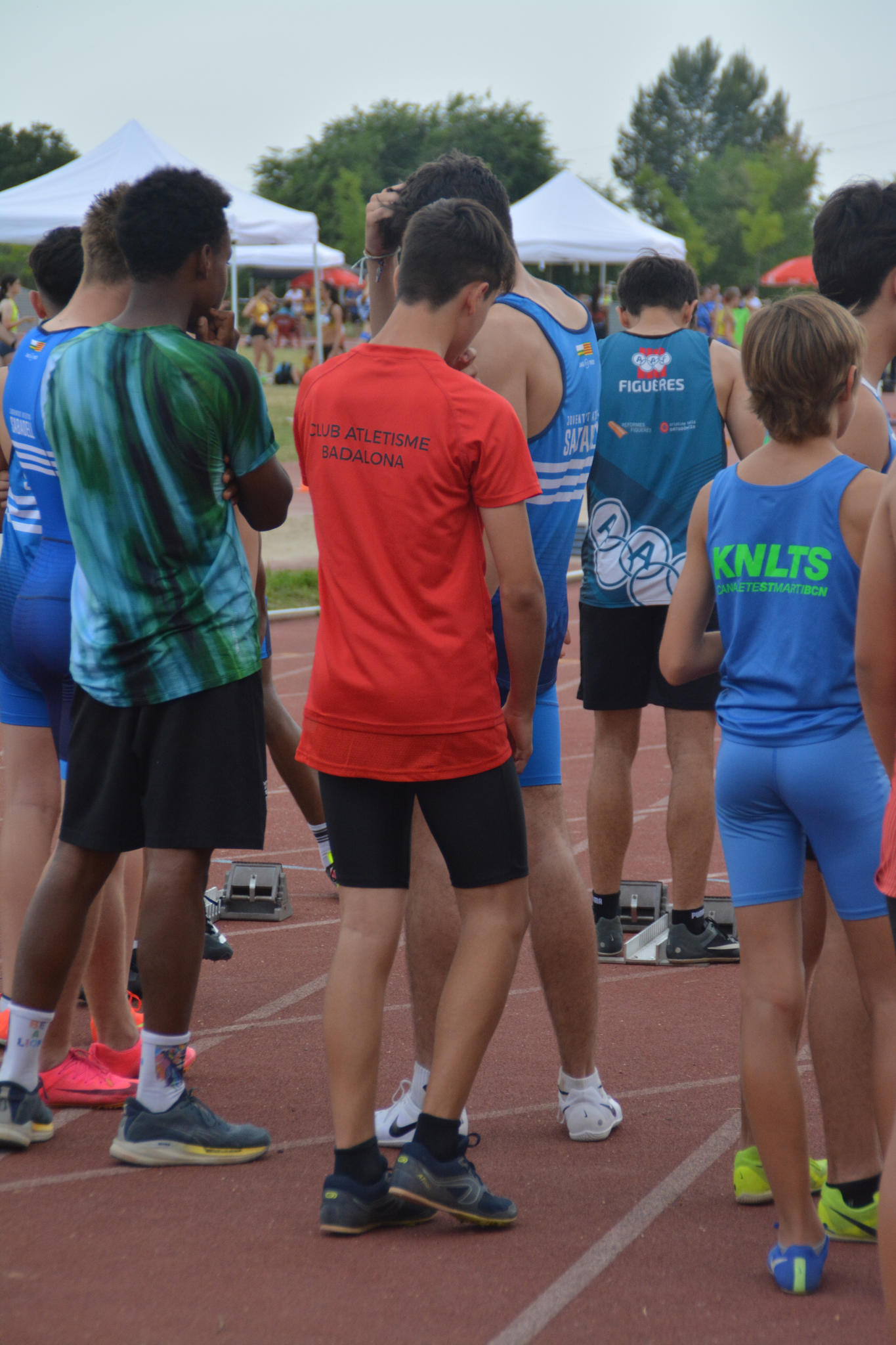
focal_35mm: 150
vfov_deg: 13.7
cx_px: 448
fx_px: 5601
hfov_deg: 9.1
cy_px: 672
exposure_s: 1/800
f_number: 5.6
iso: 800
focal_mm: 100
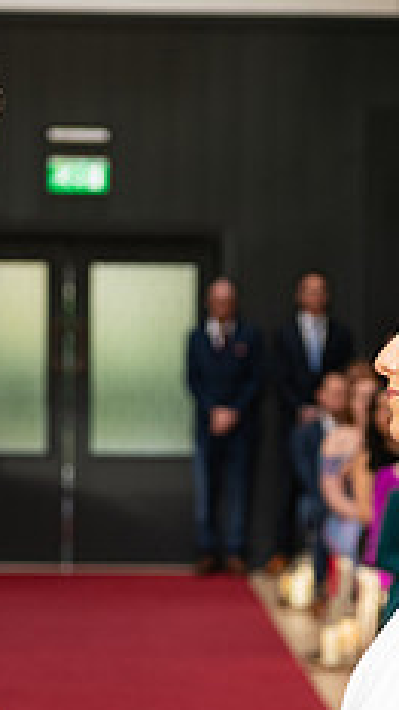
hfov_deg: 8.0
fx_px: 2841
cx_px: 161
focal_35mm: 151
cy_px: 541
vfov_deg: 14.2
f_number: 3.5
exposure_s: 1/160
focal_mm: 58
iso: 640
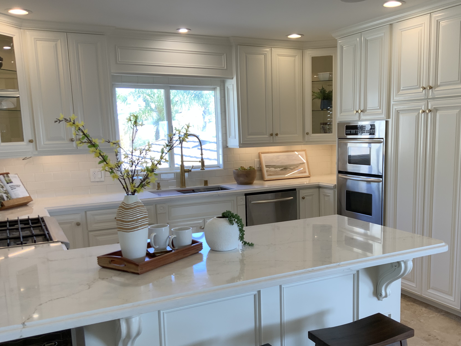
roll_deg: +0.5
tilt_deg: -9.6
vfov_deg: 40.5
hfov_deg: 52.4
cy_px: 209
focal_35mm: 35
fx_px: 466
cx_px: 271
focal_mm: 3
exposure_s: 1/120
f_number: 1.8
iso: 40
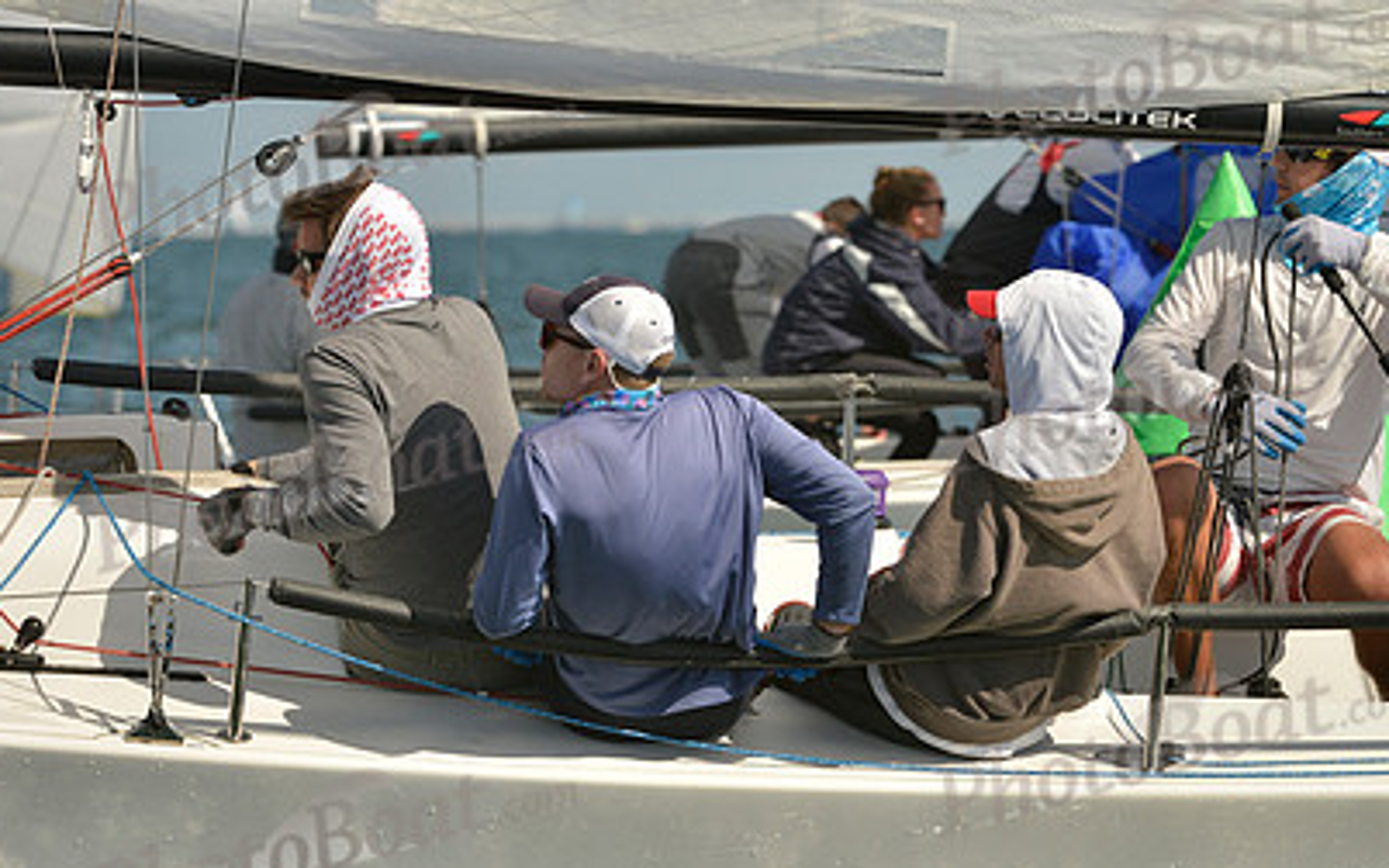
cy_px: 614
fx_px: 15592
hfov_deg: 5.1
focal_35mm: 412
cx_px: 760
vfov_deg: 3.2
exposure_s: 1/1000
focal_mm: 280
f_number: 10
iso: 280
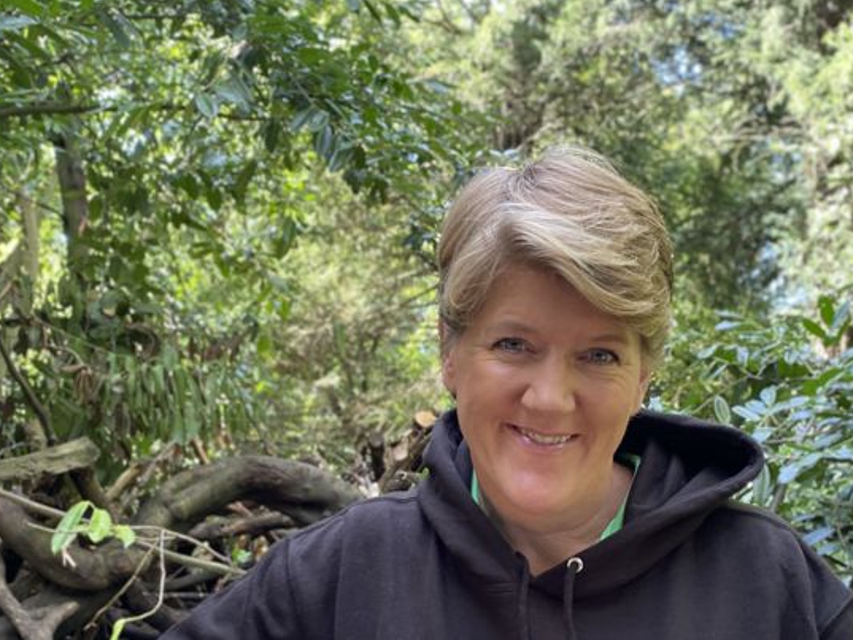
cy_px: 526
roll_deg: -0.6
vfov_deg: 31.3
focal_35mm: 45
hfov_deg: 42.0
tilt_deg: -1.3
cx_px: 488
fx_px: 1109
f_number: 1.8
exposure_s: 1/108
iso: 125
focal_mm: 4.25
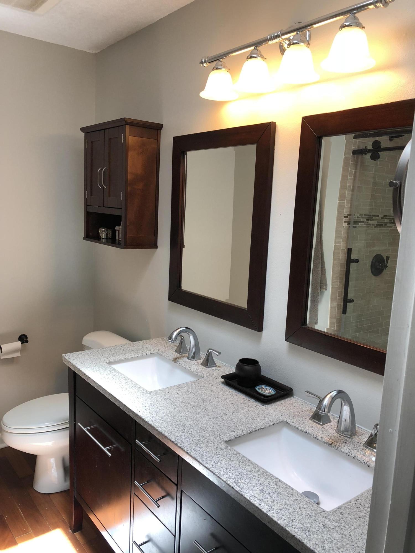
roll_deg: -3.0
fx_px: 448
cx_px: 208
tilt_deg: -8.9
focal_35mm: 28
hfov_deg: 49.7
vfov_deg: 63.4
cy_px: 276
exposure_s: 1/40
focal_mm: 3.99
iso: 25
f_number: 1.8
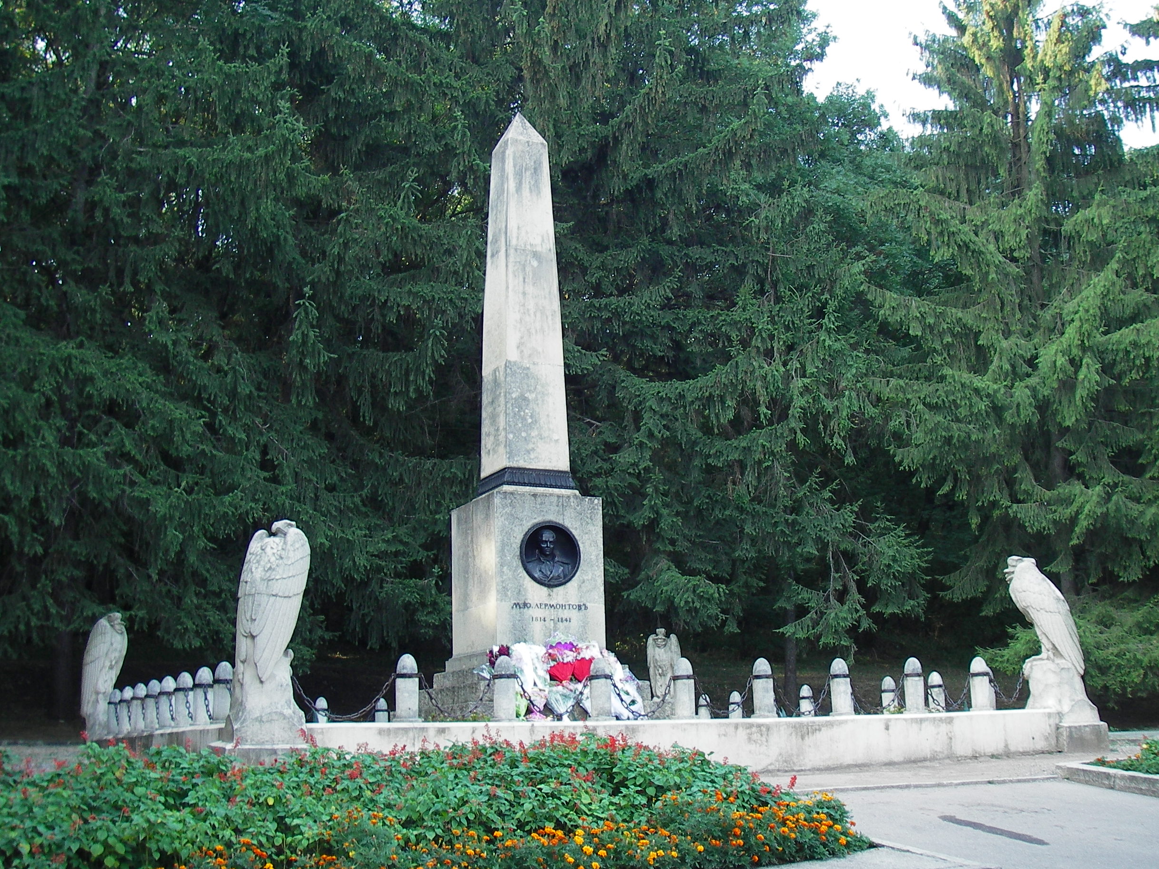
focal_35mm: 40
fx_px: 1339
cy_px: 457
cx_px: 594
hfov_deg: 46.8
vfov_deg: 36.0
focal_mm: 6.3
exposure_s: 1/40
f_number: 3.3
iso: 50
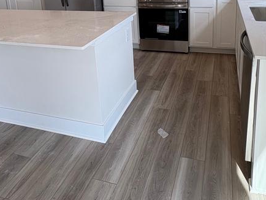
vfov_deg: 39.3
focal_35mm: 33
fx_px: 254
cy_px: 13
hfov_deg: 55.3
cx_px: 143
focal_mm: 2.22
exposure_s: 1/120
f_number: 2.2
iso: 50
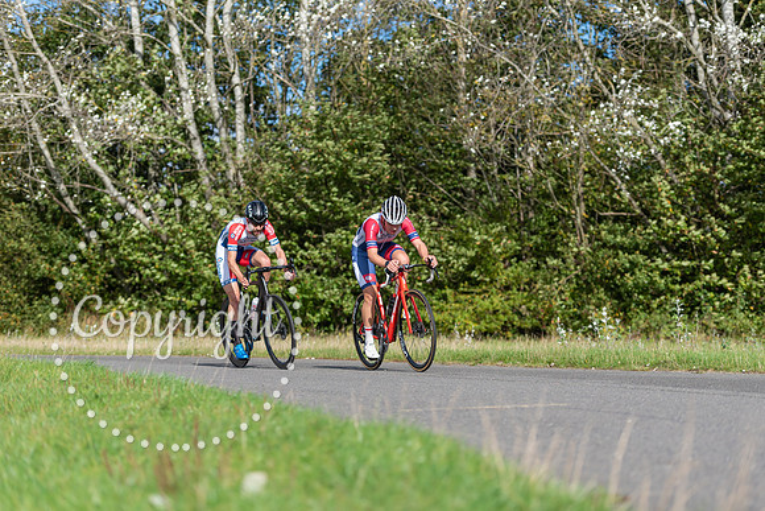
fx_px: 1913
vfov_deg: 15.2
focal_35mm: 90
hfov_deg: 22.6
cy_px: 256
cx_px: 382
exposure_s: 1/2500
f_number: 2.8
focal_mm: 90
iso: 160
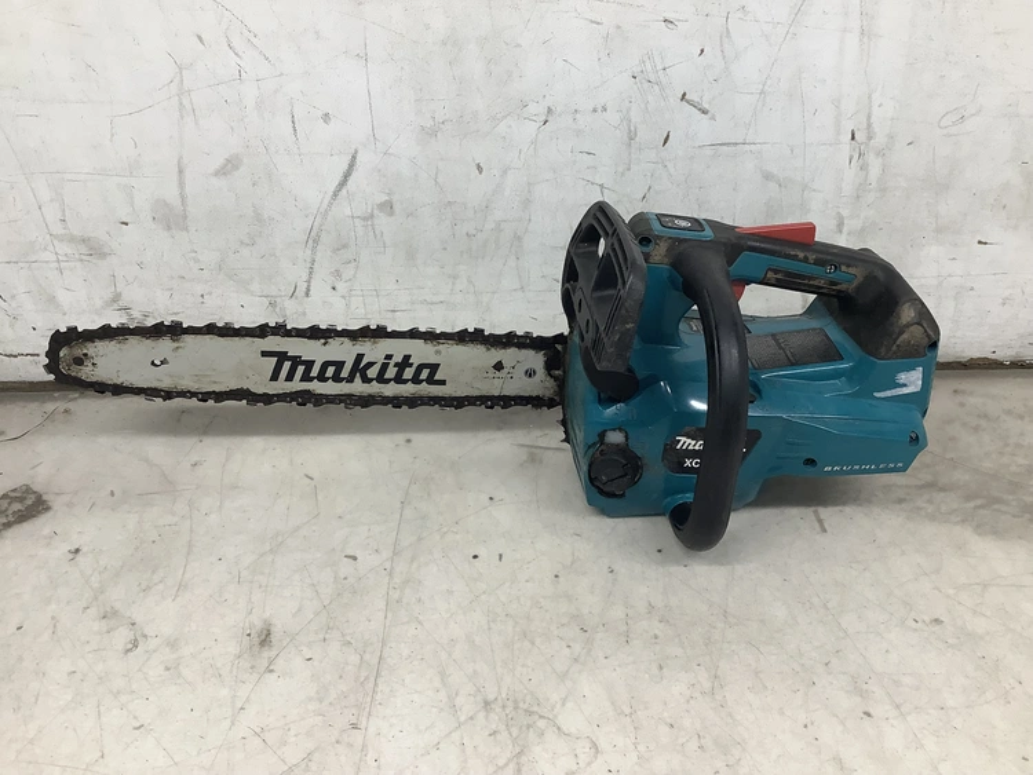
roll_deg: +1.3
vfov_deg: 45.5
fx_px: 925
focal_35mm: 31
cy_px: 388
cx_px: 516
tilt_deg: -31.5
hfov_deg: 58.3
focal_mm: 3.3
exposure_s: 1/120
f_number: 2.4
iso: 80
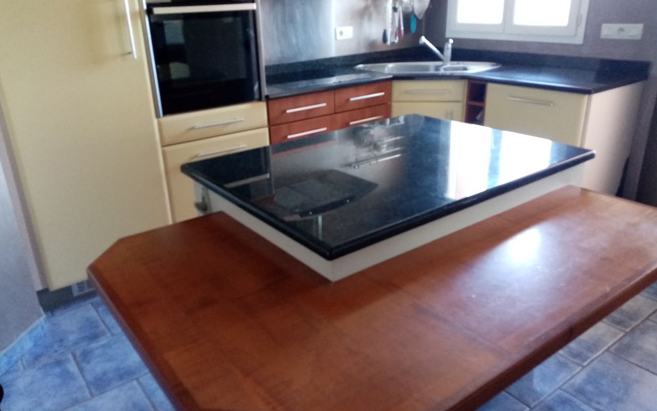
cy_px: 203
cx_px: 324
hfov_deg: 66.5
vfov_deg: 44.5
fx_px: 501
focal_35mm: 28
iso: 463
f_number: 1.8
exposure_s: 1/33.3
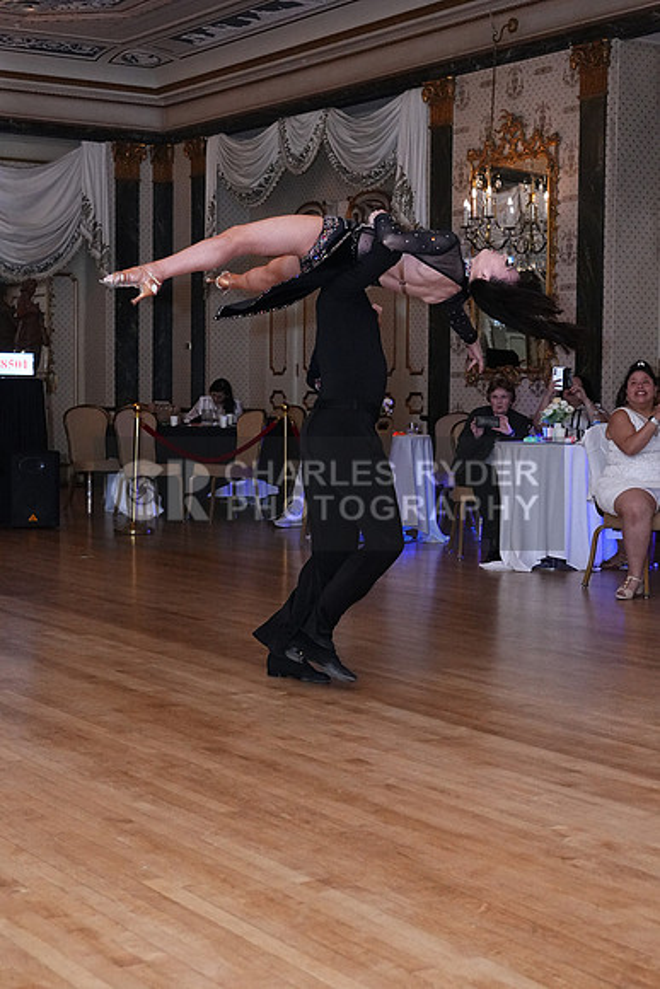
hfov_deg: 23.8
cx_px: 330
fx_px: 1566
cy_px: 494
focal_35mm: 57
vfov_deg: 35.0
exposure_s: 1/200
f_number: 4
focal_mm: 38
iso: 5000
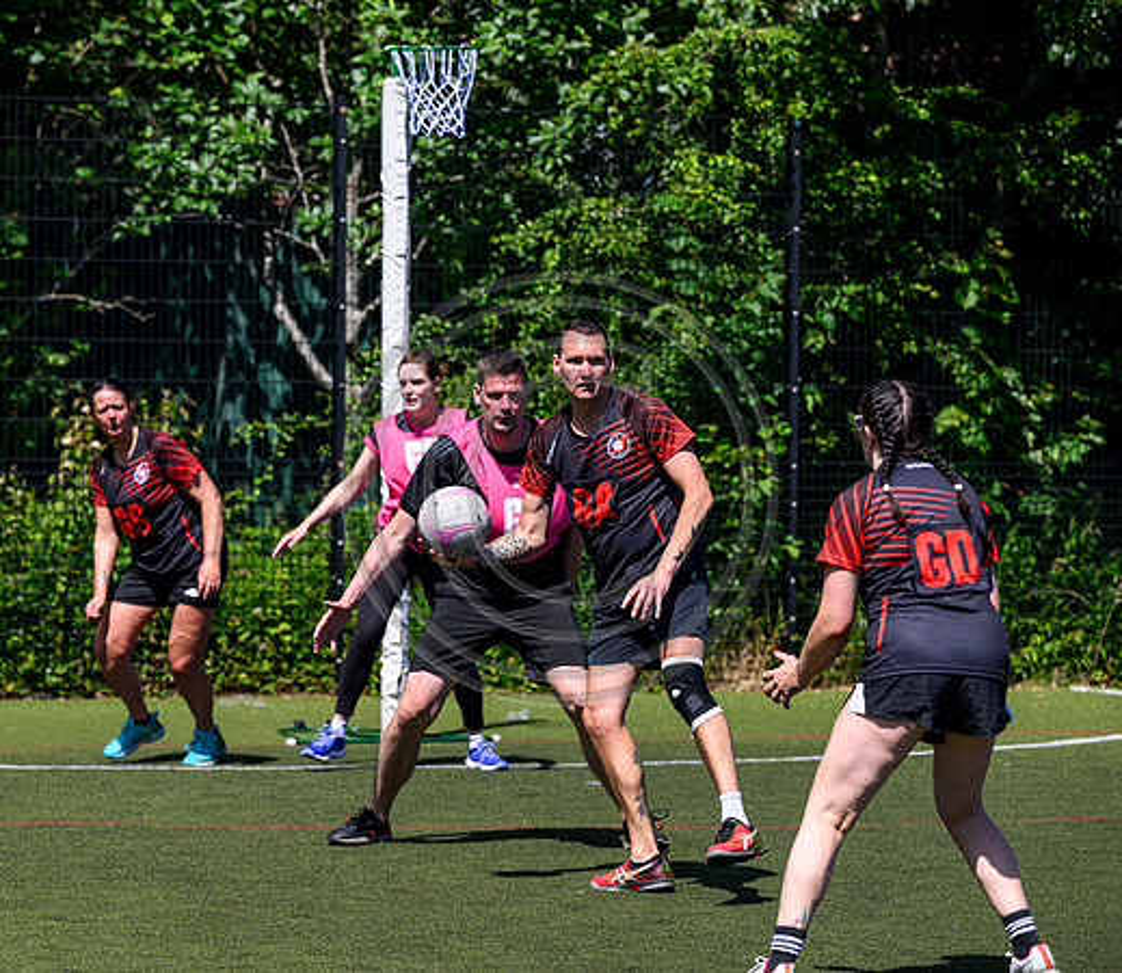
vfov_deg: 9.7
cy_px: 475
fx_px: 5755
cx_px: 486
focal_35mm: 168
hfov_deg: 11.1
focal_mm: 135
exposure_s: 1/2500
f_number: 4
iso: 250
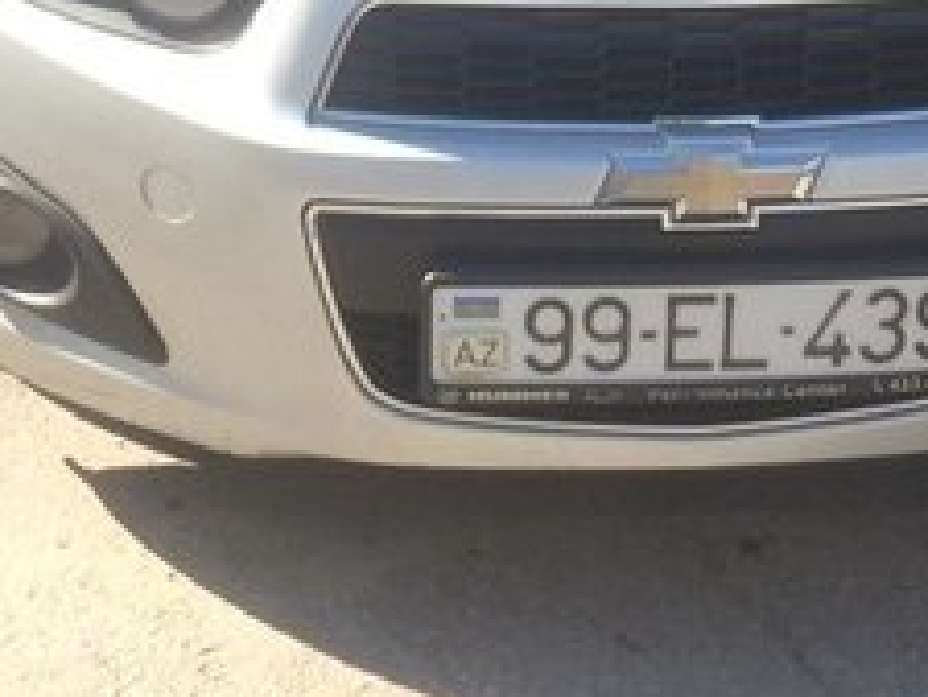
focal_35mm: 85
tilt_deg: -17.1
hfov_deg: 22.9
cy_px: -179
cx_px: 602
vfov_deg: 16.5
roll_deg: -1.4
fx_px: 2280
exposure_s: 1/672
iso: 32
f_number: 2.2
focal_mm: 4.15
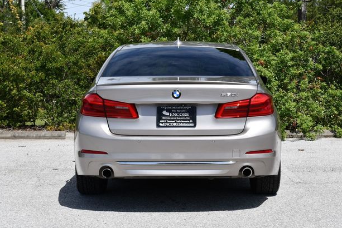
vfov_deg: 19.2
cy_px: 111
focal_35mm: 71
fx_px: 675
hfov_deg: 28.4
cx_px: 175
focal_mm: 34
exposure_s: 1/320
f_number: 8
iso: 100
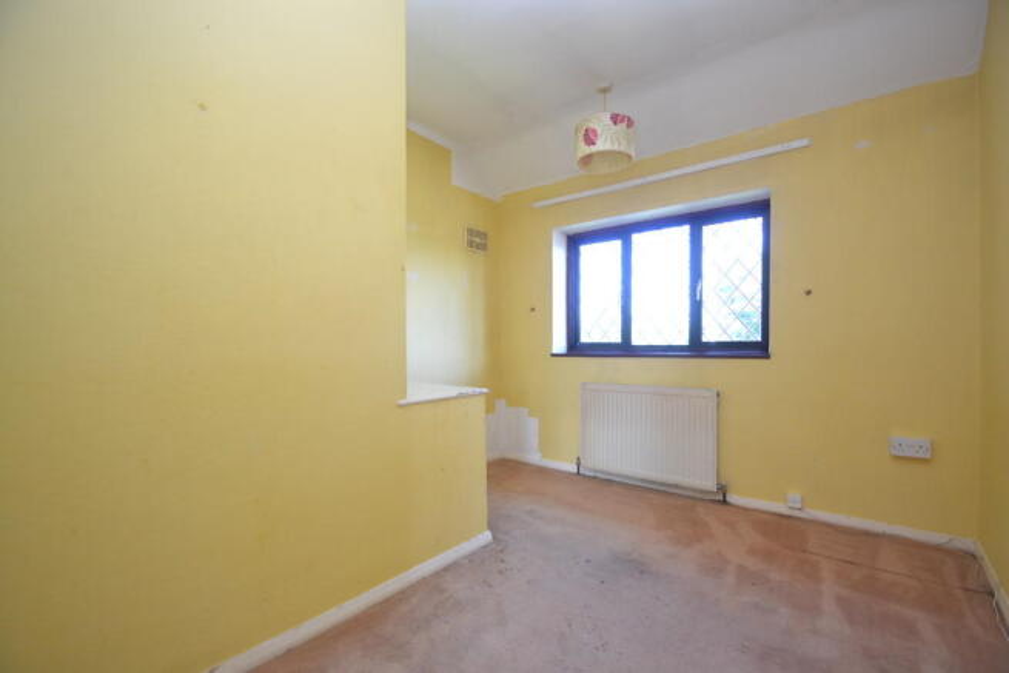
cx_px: 504
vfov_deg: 77.4
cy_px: 336
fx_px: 420
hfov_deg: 100.4
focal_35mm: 15
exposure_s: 1/60
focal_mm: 10
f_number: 3.5
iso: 640
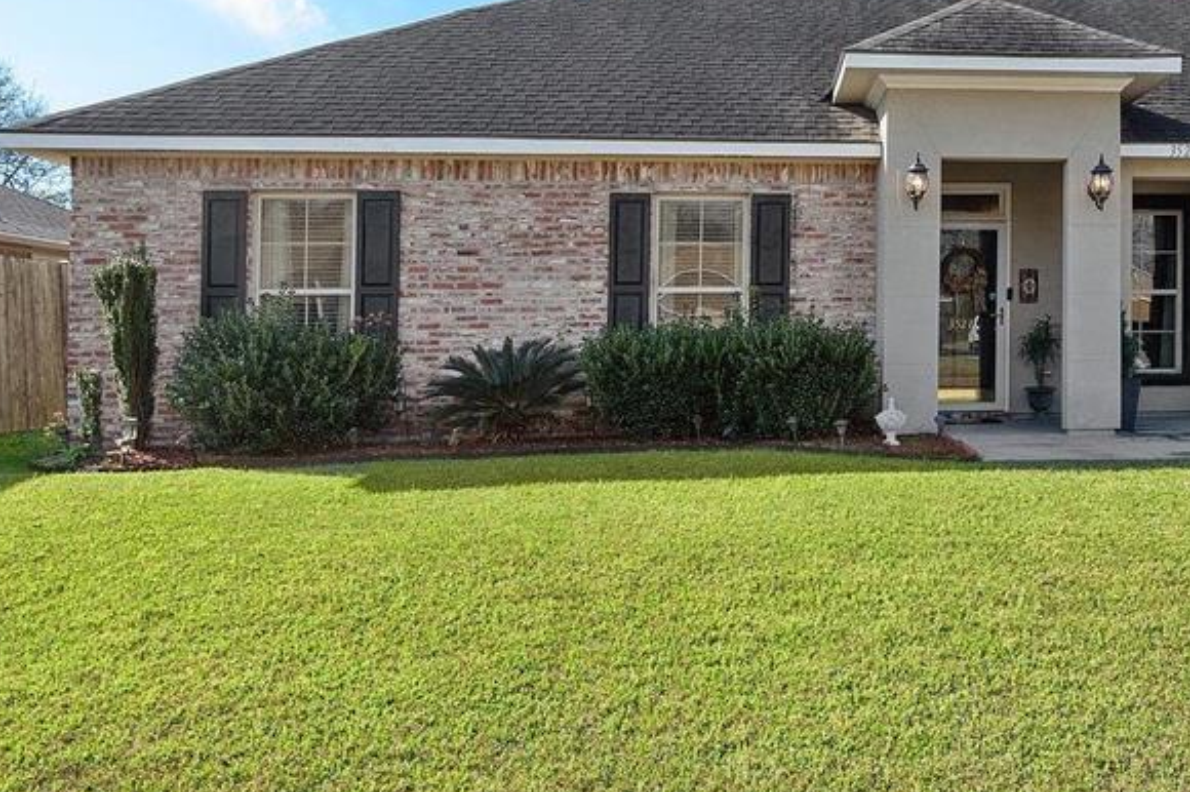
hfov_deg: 56.5
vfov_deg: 41.4
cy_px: 144
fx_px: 991
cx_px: 985
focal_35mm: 30
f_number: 10
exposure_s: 1/200
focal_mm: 17
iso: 400
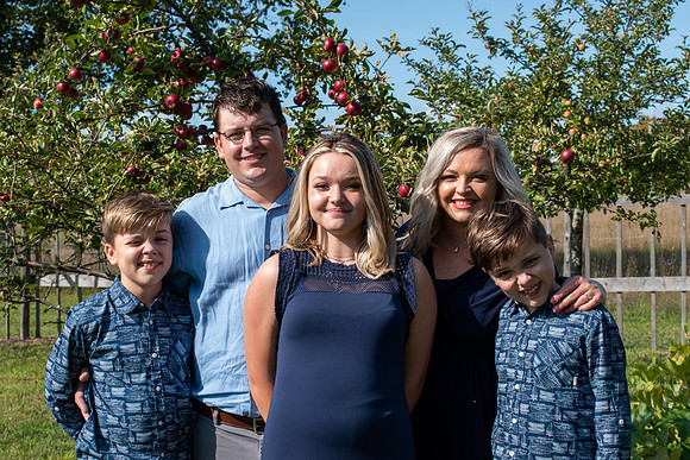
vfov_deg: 21.6
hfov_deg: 31.9
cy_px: 230
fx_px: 1208
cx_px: 345
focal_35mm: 63
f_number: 9
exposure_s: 1/320
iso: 200
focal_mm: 42
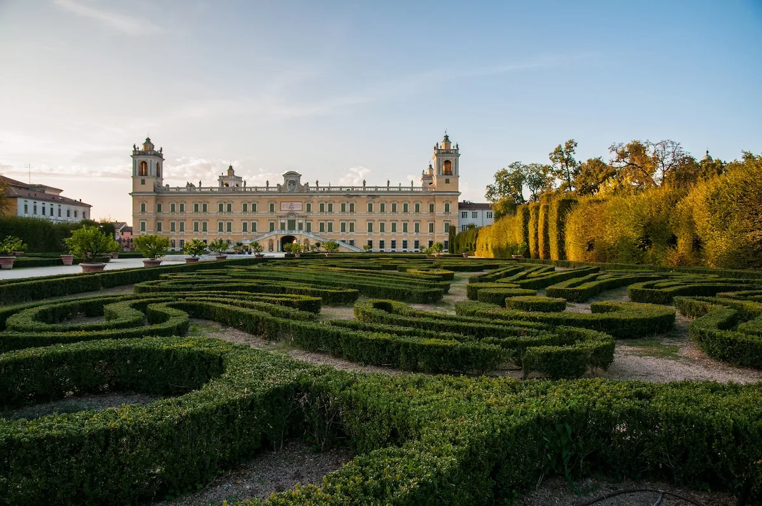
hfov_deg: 73.8
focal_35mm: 24
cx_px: 381
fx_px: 507
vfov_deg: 53.0
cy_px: 253
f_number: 5.6
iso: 200
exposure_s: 1/250
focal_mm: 16
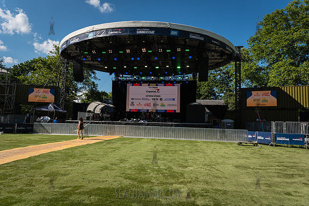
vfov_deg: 53.2
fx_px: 206
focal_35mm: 24
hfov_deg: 73.7
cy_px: 103
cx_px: 154
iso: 160
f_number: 4
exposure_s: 1/1250
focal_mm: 24
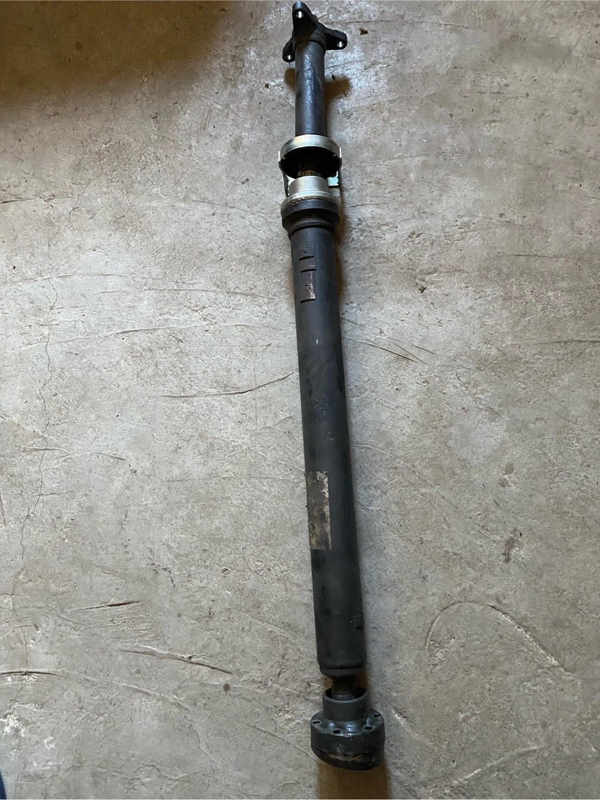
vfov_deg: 67.3
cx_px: 300
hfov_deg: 53.0
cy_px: 400
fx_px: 601
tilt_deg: -77.0
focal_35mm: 26
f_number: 1.8
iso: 500
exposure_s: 1/40
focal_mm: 4.25
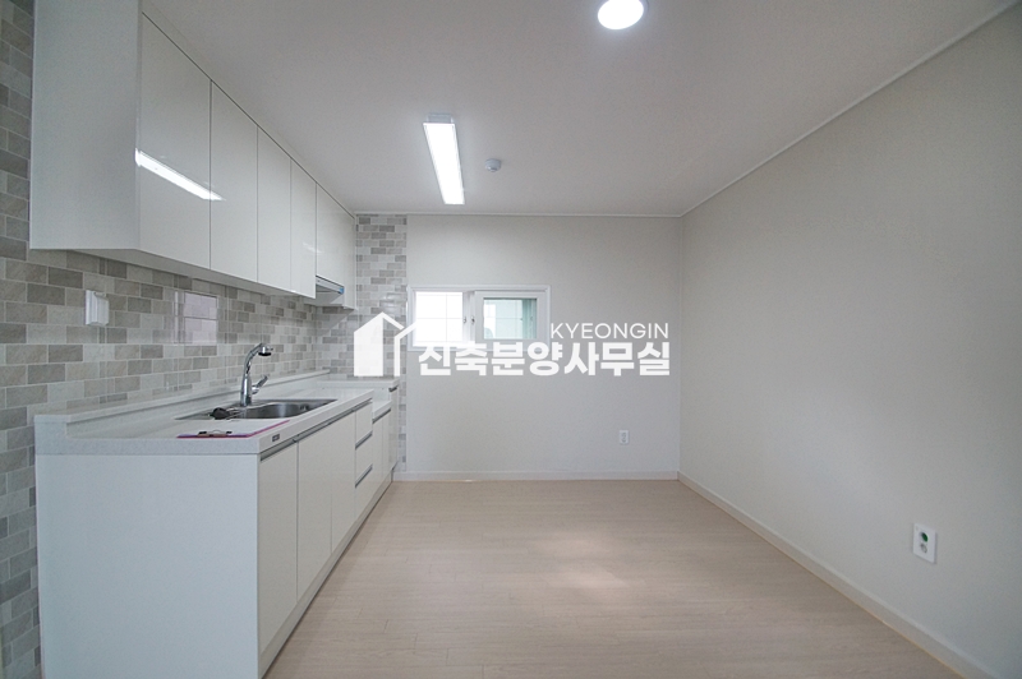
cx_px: 511
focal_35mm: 15
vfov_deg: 77.2
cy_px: 340
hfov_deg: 100.4
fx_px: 425
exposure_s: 1/200
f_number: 4
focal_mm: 10
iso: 800
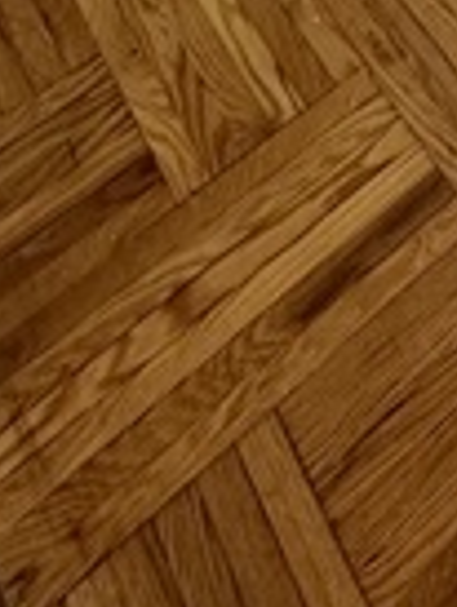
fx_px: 1195
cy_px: -729
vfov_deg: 16.8
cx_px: 612
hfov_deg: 19.7
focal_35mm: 68
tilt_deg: -21.4
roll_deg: +0.3
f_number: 2.2
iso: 320
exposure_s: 1/60
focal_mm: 2.22
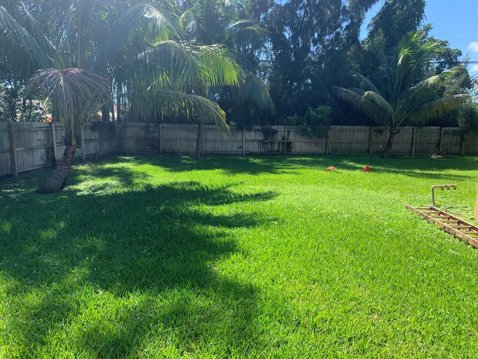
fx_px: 359
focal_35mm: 26
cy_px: 180
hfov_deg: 67.3
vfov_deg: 53.1
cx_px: 239
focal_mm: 4.25
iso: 25
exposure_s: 1/656
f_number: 1.8
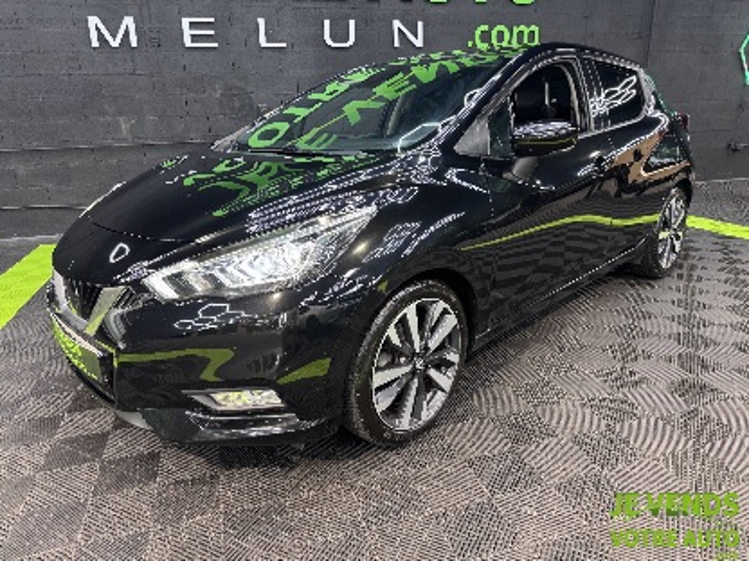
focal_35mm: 24
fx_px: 519
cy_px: 280
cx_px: 374
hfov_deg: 71.6
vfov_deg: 56.8
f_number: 1.78
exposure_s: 1/58
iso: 320
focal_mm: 6.76
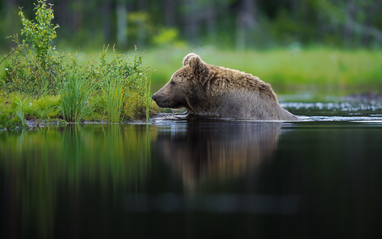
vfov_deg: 3.2
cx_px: 191
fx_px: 4258
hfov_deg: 5.1
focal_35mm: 409
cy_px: 115
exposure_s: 1/2000
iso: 800
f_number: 2.8
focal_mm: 400
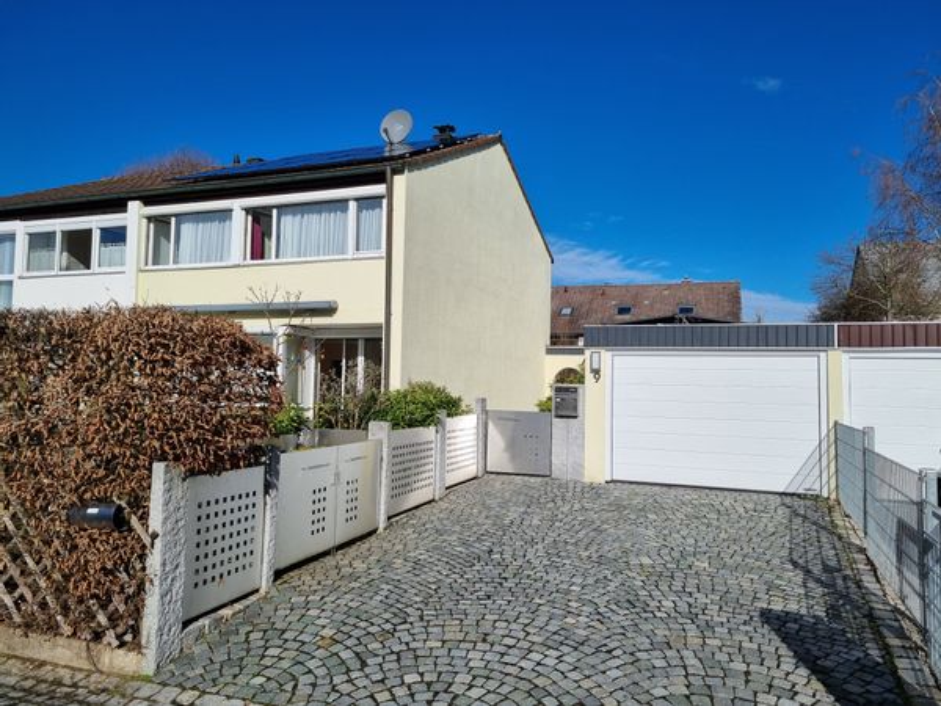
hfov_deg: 67.3
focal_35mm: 26
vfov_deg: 53.1
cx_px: 470
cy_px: 353
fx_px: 707
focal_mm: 5.4
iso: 50
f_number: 1.8
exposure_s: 1/7504
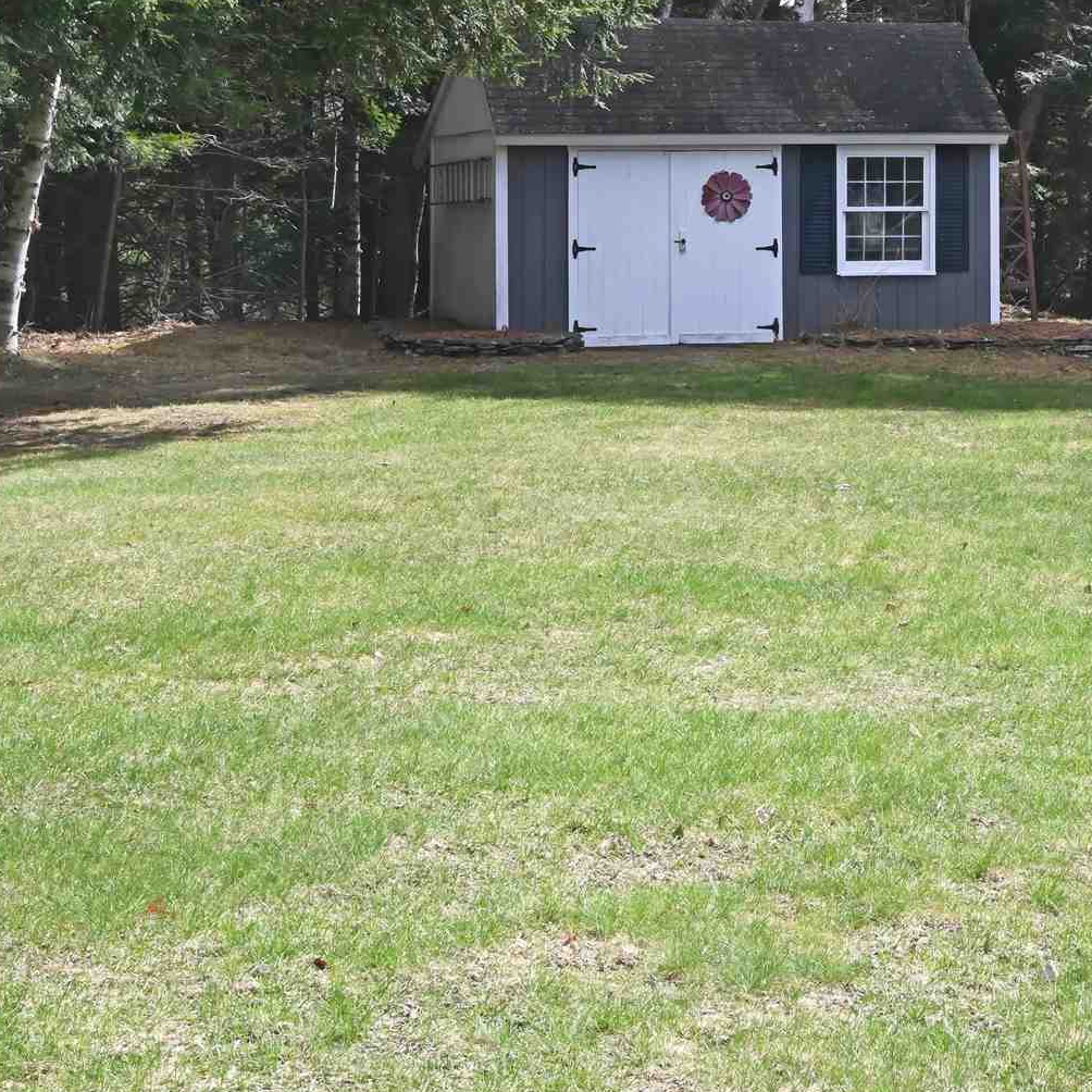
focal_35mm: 78
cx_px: 1101
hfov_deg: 21.4
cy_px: 129
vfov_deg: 21.7
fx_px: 2784
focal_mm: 30
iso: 500
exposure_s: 1/250
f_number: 14
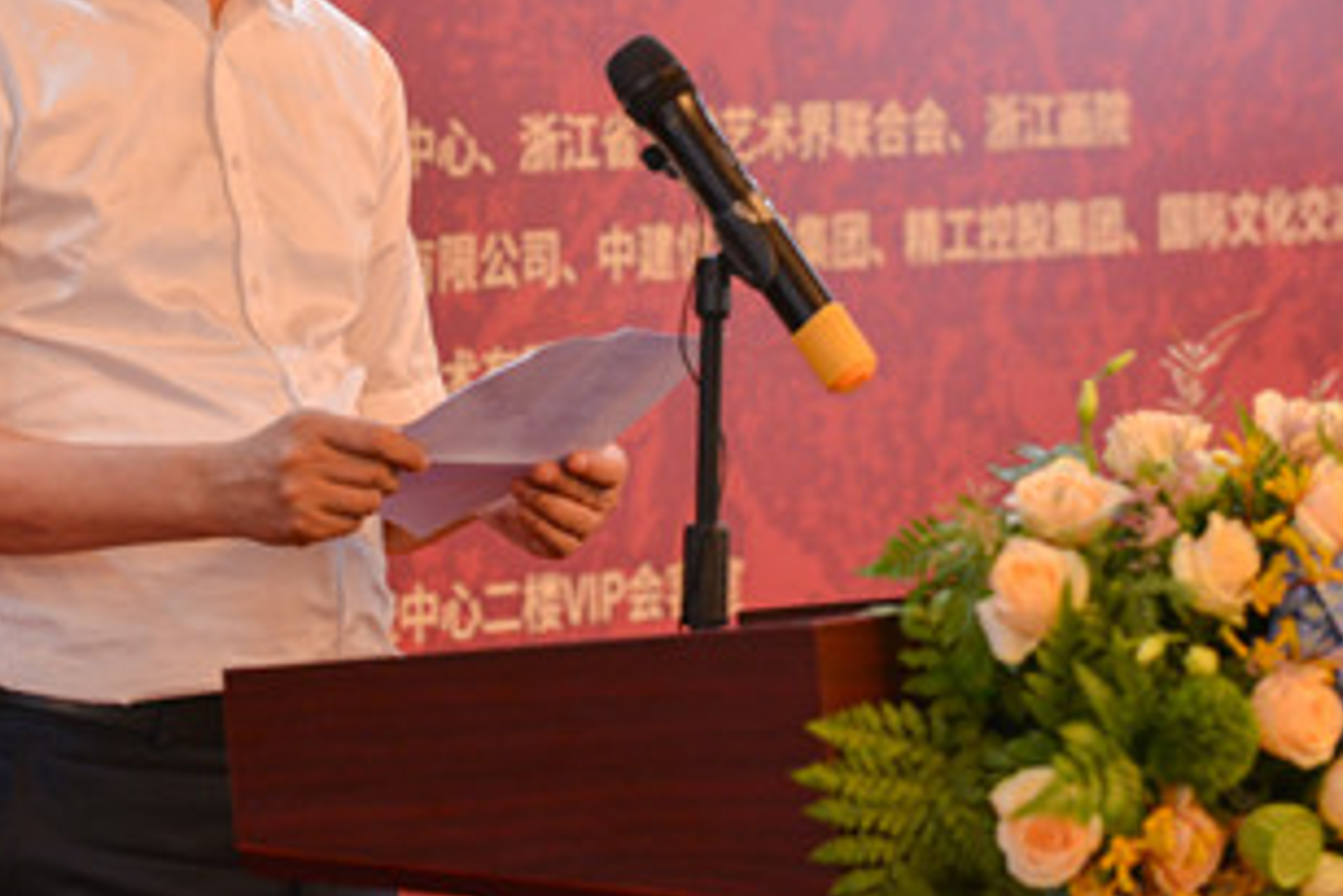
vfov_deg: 5.2
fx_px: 9853
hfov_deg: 7.8
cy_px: 170
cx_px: 494
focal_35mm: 264
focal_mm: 135
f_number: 2.8
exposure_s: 1/125
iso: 640
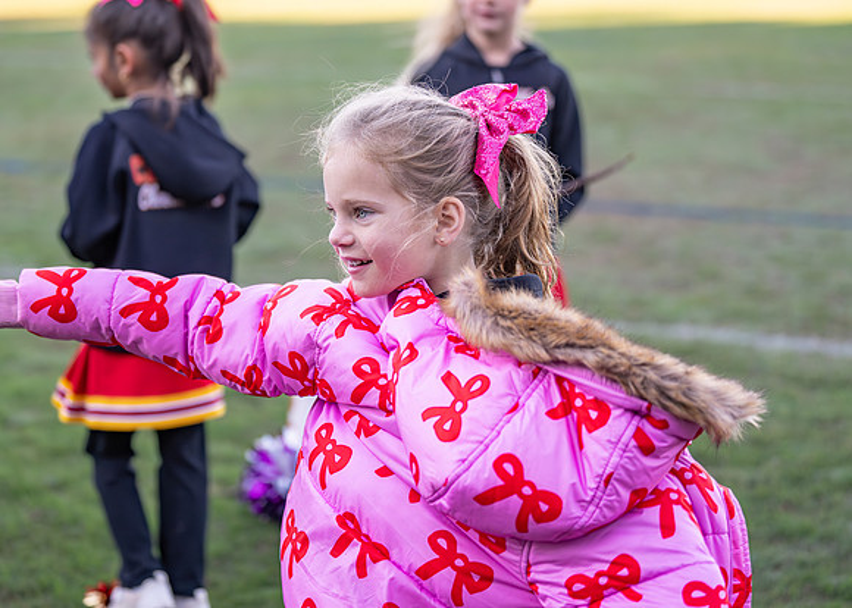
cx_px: 357
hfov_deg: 22.9
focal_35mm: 87
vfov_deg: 16.4
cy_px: 260
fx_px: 2104
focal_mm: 70
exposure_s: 1/1000
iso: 400
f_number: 2.8
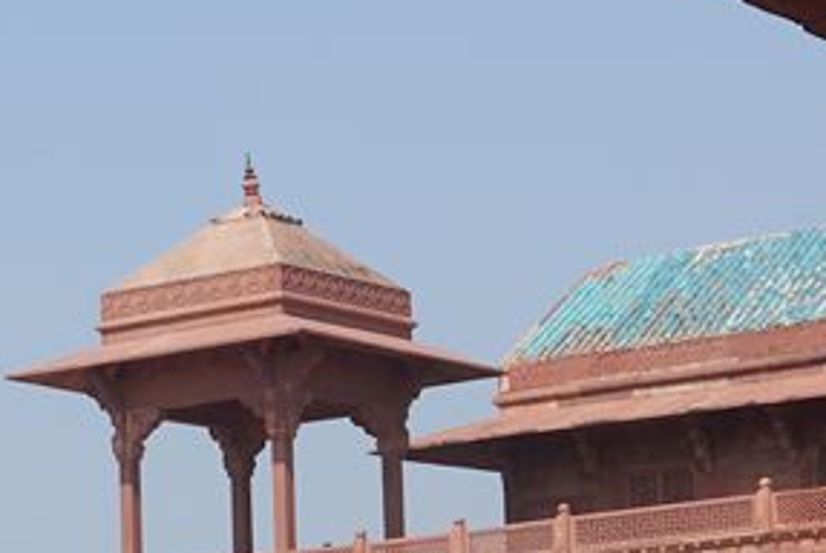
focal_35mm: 167
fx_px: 3836
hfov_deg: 12.1
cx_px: -37
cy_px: 596
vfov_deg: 8.2
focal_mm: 24
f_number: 16
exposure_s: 1/100
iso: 100
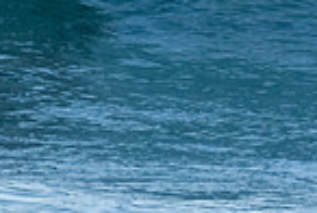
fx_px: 26232
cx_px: 67
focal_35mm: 2973
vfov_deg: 0.5
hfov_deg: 0.7
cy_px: -82
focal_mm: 500
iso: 1400
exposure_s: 1/1600
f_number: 5.6
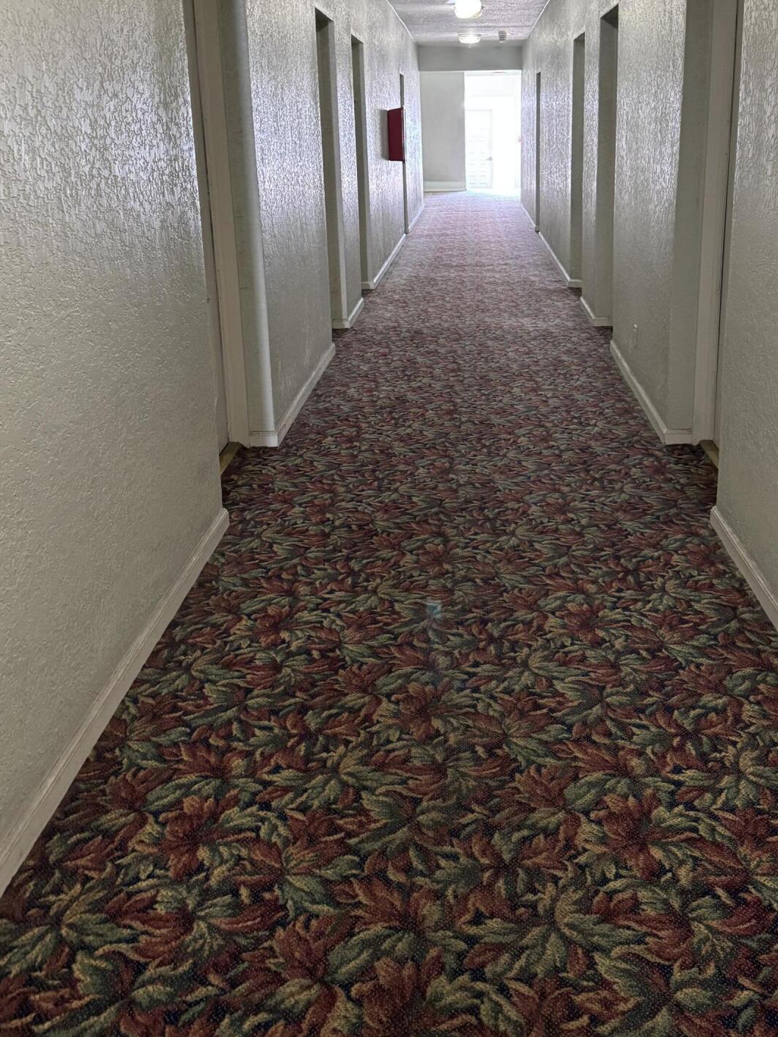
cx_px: 467
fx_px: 1019
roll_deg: +0.6
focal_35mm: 34
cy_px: 392
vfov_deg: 53.4
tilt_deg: -14.4
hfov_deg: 41.6
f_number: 1.78
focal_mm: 6.76
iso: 640
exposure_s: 1/40
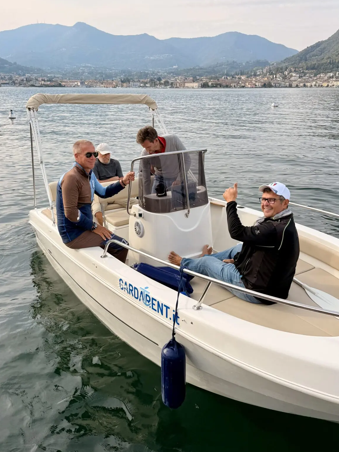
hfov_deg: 46.8
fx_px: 392
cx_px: 177
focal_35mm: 30
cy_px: 192
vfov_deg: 59.7
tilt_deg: -14.7
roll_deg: +0.2
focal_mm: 6.76
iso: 80
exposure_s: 1/3279
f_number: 1.78
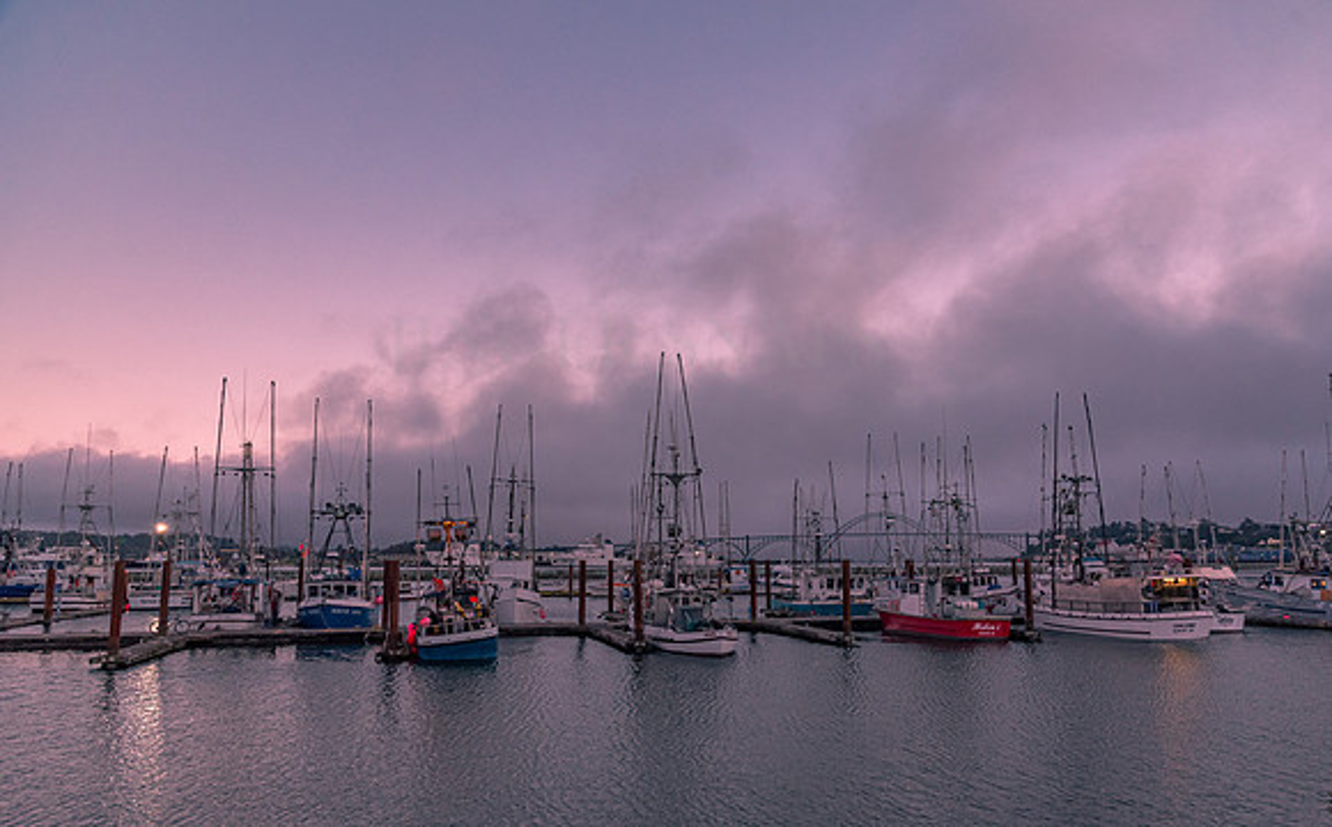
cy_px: 452
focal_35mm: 25
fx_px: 912
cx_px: 681
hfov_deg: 72.3
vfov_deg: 48.7
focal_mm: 24
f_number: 5.6
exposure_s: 1/200
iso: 1600
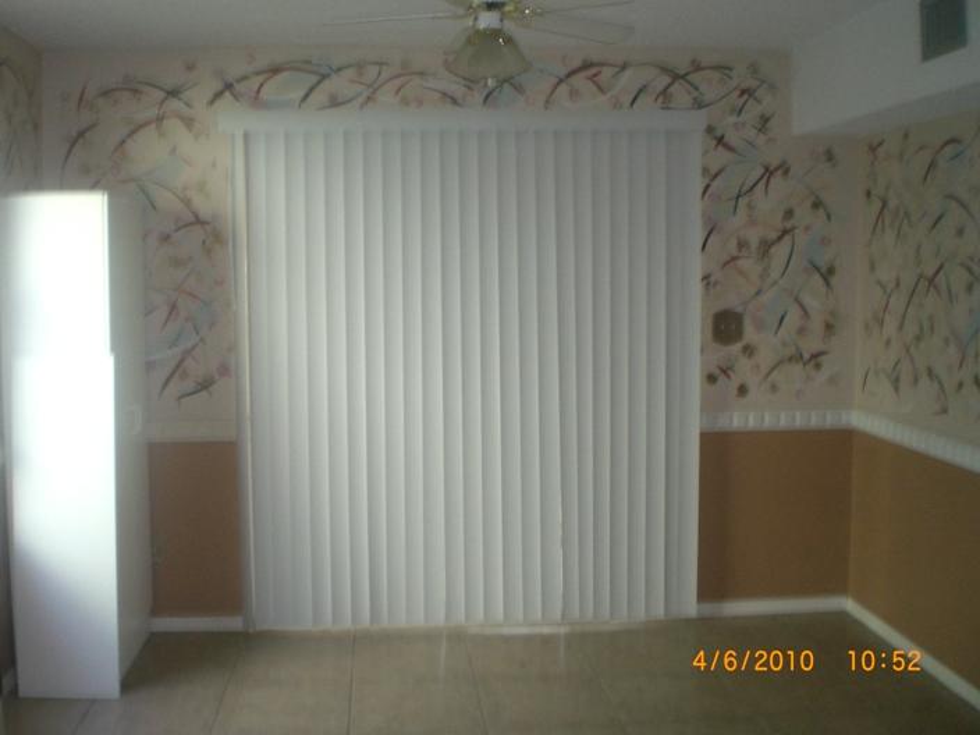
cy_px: 368
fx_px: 1076
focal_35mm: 38
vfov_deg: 37.7
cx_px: 490
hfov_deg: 49.0
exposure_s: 1/60
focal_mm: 6.3
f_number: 3.1
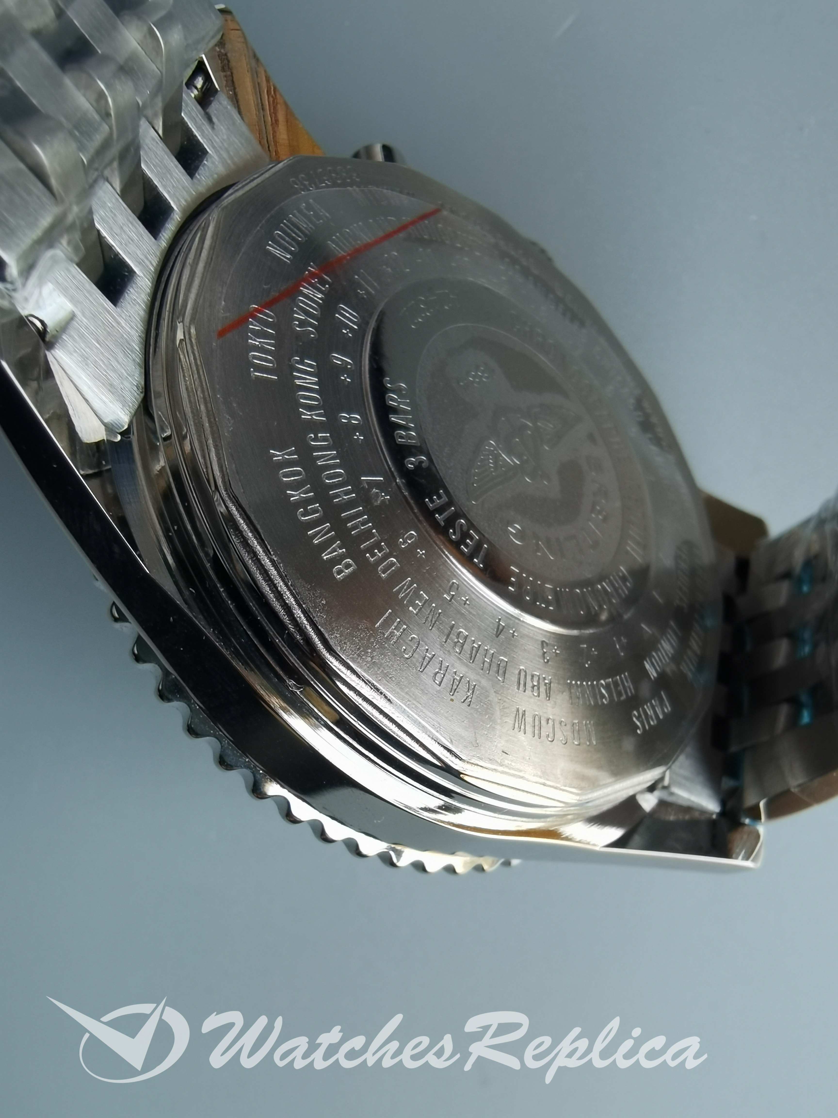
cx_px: 419
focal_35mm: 26
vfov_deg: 67.3
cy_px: 559
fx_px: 839
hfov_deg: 53.1
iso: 64
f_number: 2.2
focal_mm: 2.26
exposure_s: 1/50
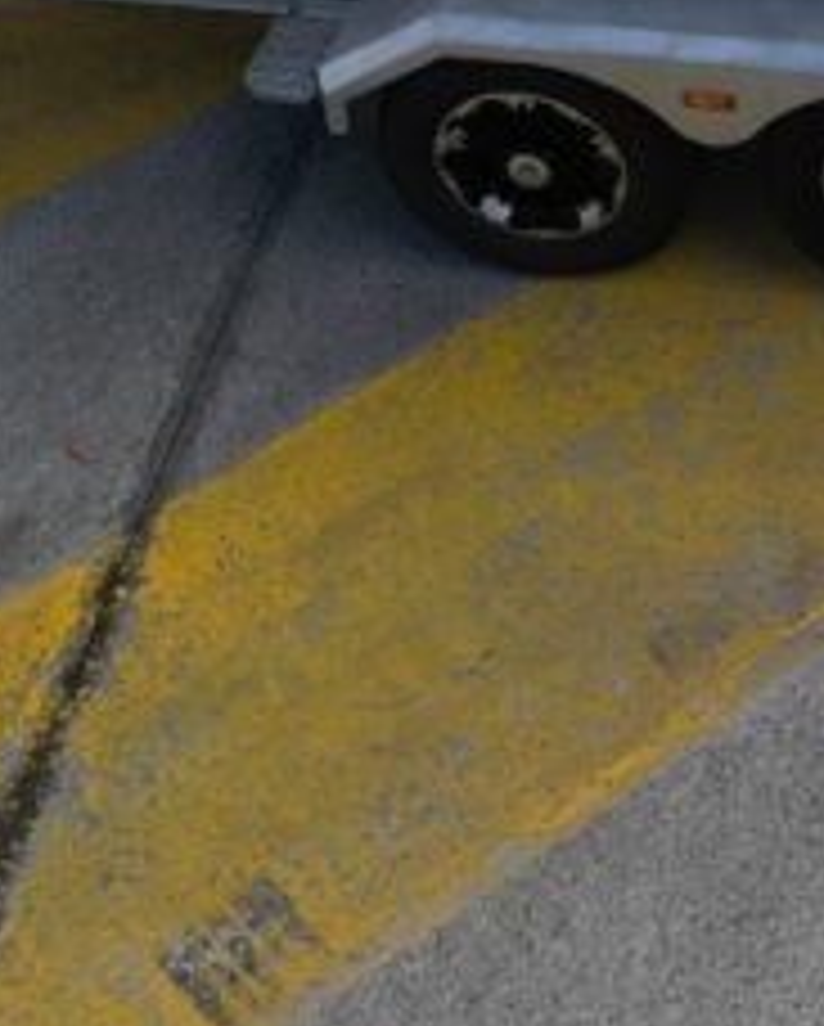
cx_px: 1261
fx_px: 3194
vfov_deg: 16.5
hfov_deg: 13.8
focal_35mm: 105
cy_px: -544
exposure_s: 1/50
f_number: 1.7
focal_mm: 6.72
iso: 110
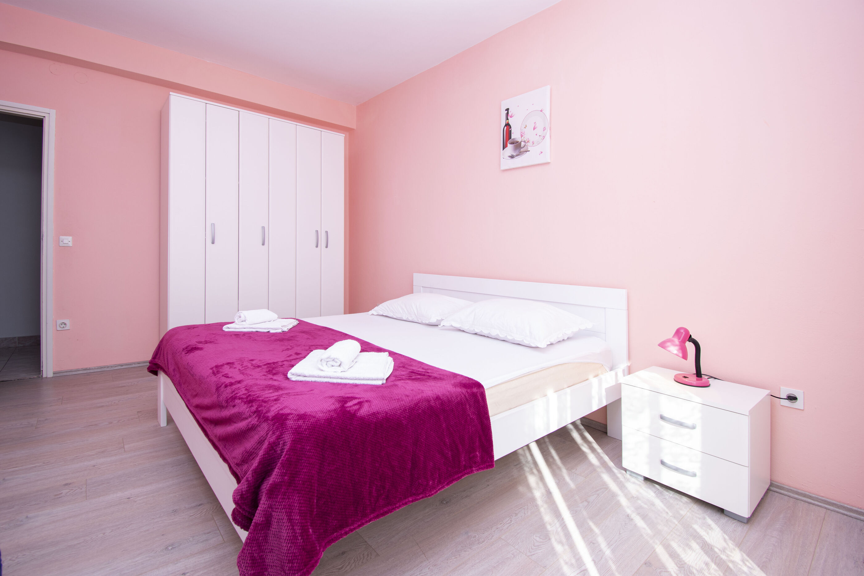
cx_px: 432
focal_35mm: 15
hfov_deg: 100.4
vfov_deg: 77.3
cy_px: 288
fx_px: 360
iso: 100
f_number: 5.6
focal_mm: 10
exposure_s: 1/80
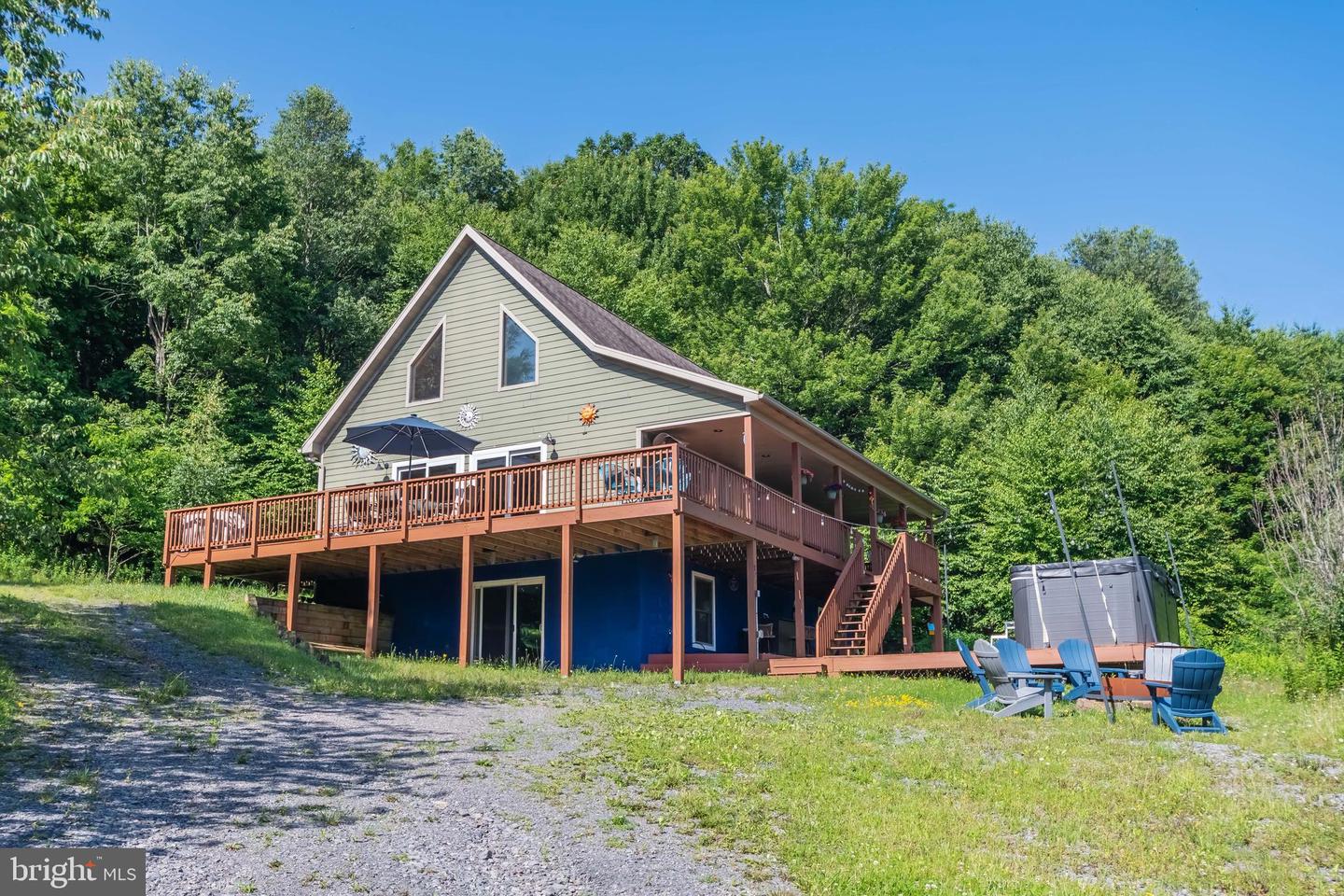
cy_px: 448
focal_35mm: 33
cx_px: 672
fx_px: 1232
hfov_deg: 57.2
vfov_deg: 40.0
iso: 250
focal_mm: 22
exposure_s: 1/320
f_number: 9
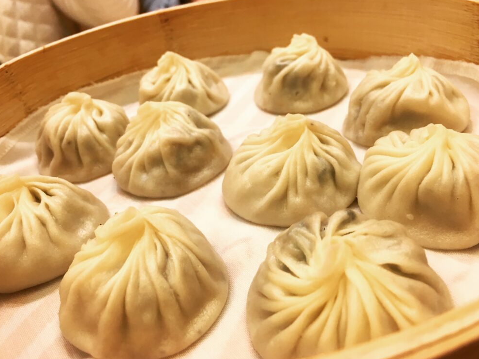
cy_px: 181
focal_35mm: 30
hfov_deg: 60.0
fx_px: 415
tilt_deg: -34.4
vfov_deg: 46.7
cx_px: 245
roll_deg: +8.8
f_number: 2.2
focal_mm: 4.15
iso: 32
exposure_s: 1/30
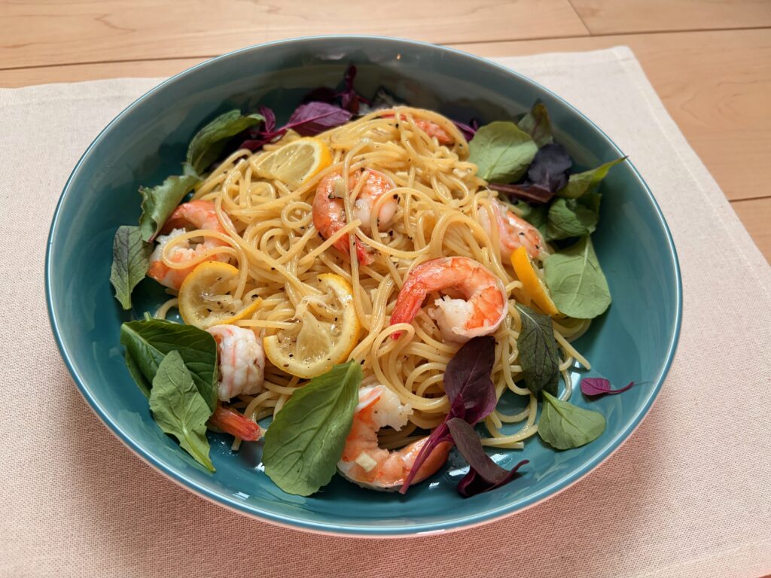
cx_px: 386
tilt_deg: -55.0
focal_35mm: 26
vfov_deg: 53.1
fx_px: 579
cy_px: 289
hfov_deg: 67.3
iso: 200
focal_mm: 5.96
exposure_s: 1/50
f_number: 1.6
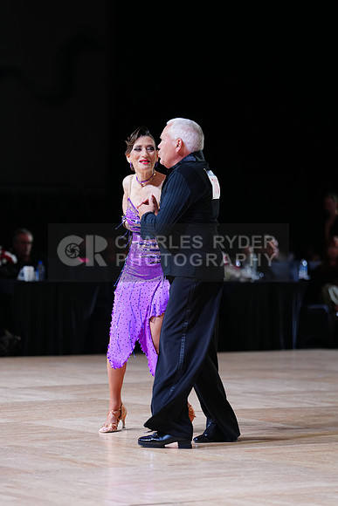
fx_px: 1886
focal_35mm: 134
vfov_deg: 15.3
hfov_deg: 10.2
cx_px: 169
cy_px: 253
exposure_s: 1/400
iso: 800
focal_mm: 134
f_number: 2.8
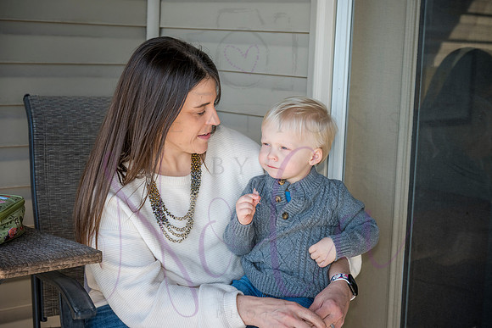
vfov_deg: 20.3
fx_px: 916
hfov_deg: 30.1
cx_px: 246
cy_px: 164
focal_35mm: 67
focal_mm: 67
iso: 400
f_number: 4.5
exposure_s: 1/640
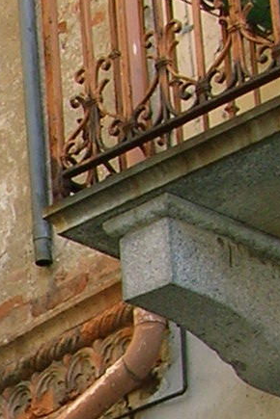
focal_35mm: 186
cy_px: 689
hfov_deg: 7.0
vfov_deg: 10.5
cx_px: -403
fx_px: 2170
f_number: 4.9
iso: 50
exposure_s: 1/62.1
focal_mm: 5.7
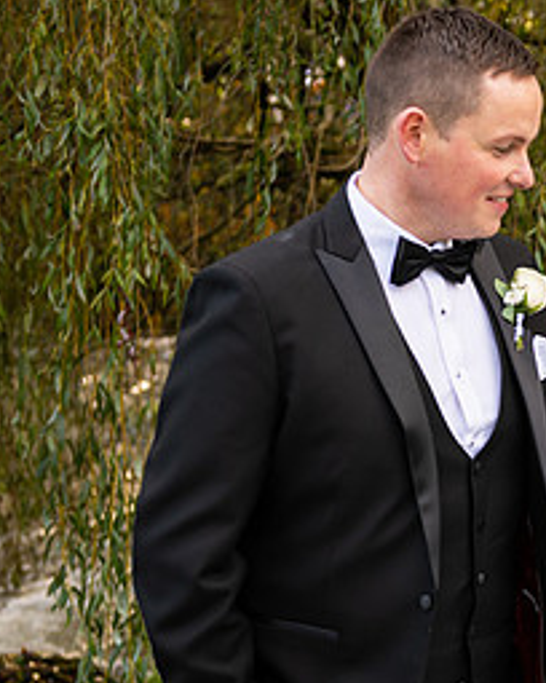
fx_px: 1899
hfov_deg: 15.6
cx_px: 691
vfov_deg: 20.3
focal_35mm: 94
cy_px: 422
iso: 160
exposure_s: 1/160
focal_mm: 44
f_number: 3.5
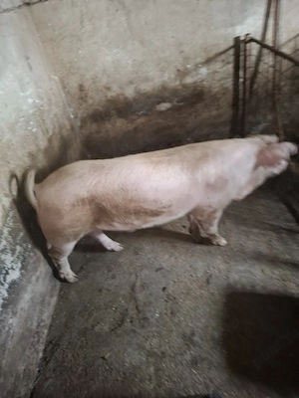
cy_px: 199
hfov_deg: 58.9
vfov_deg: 73.9
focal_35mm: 23
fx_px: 265
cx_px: 150
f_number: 1.8
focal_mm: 5.54
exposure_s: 1/25
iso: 500
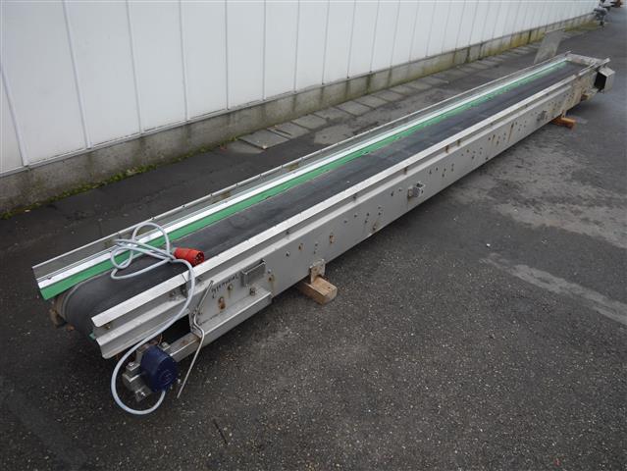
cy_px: 236
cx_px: 314
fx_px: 544
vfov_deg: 46.8
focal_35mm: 30
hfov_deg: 59.9
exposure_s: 1/80
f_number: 3.5
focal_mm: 15
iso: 160
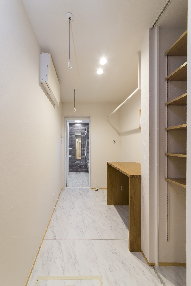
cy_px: 143
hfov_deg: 90.1
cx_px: 96
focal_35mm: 12
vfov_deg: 112.6
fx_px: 95
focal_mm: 12
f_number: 7.1
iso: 160
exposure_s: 1/5
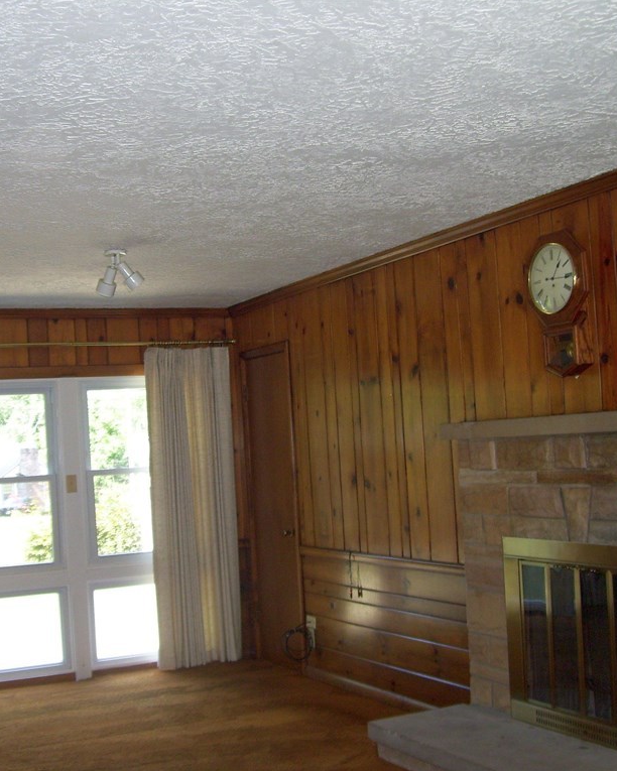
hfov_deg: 31.9
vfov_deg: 39.5
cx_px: 223
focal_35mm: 47
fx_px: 1073
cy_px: 386
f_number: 2.7
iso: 125
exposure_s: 1/60
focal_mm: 6
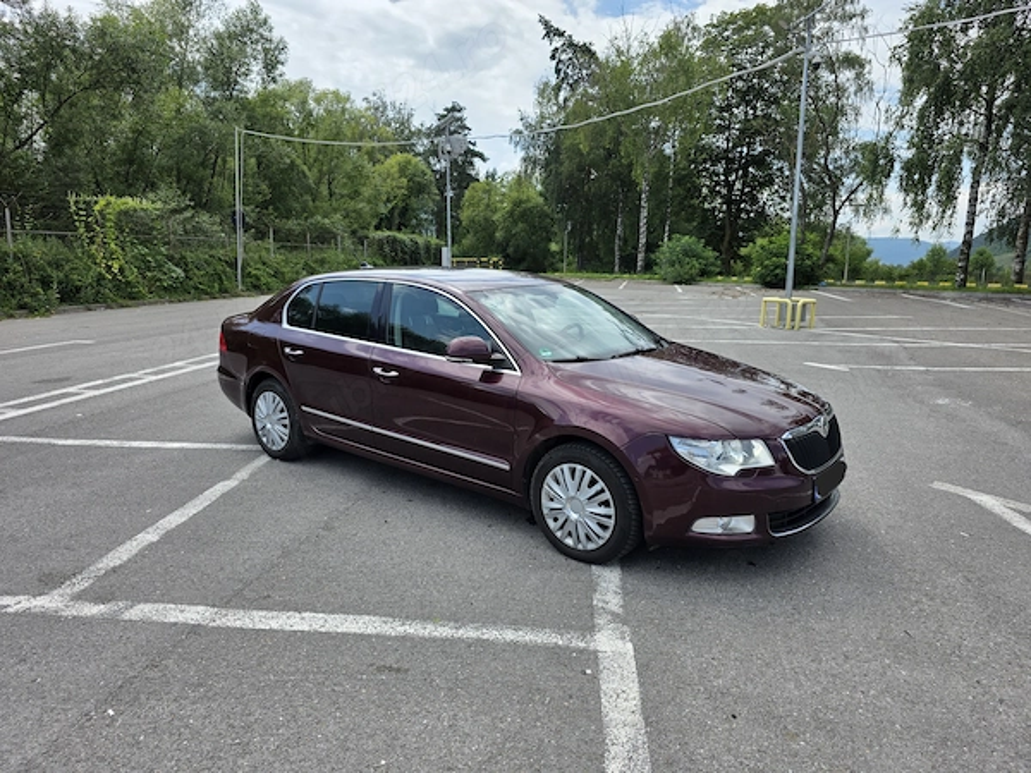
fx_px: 685
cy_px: 386
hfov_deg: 73.9
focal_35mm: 23
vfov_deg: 58.9
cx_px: 516
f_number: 1.7
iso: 80
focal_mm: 6.3
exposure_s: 1/10000
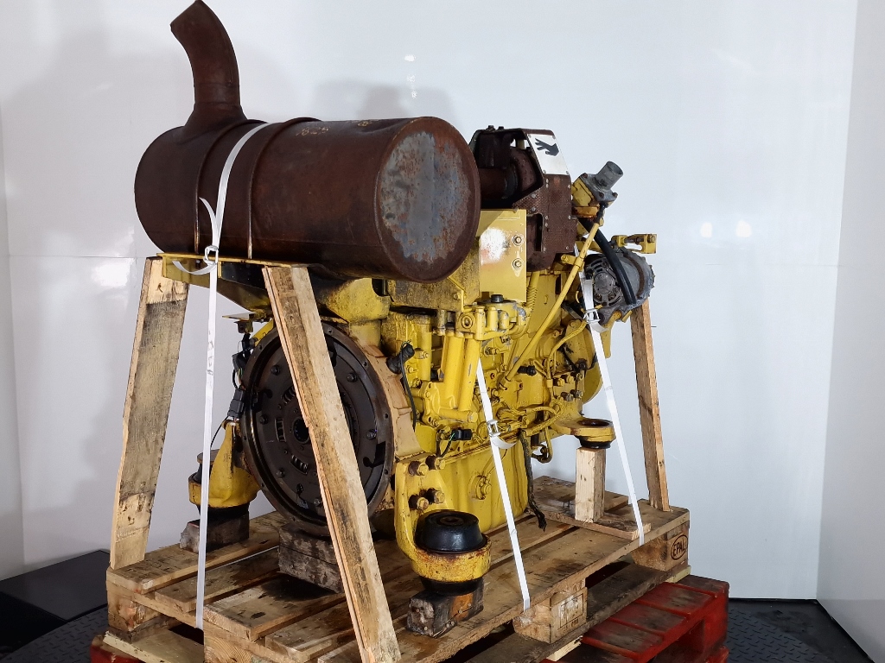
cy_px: 332
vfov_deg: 58.9
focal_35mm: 23
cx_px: 442
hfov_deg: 73.9
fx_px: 588
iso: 125
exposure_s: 1/50
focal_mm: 6.4
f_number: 1.8
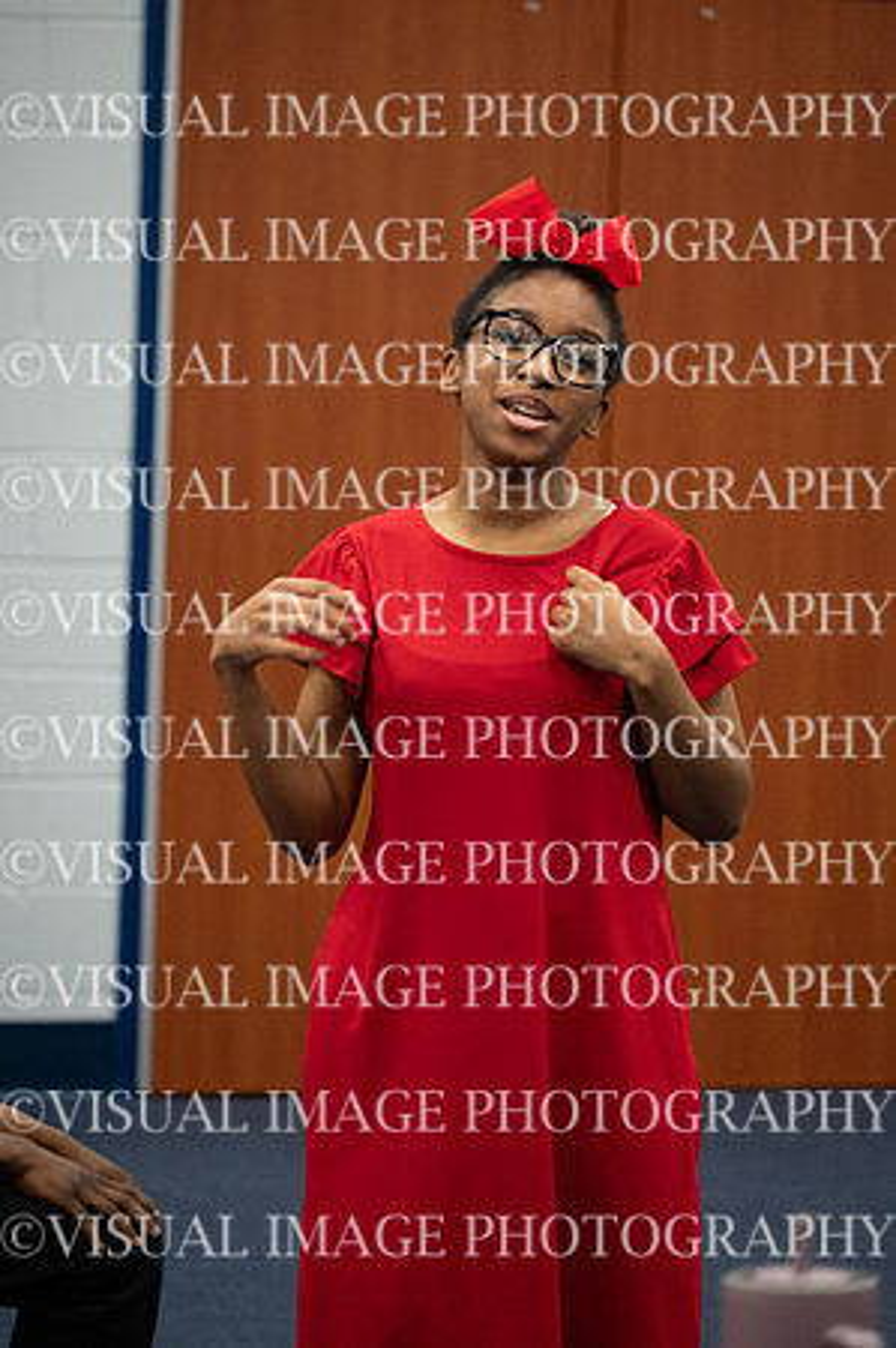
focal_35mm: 210
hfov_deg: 6.5
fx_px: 7858
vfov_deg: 9.8
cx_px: 448
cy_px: 674
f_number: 6.3
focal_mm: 210
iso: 8000
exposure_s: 1/125
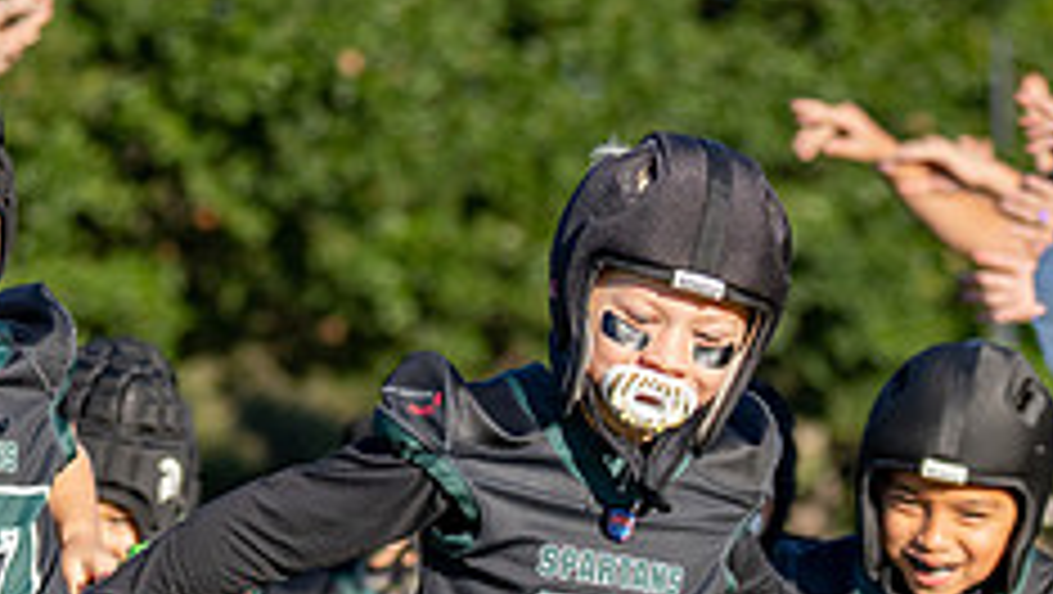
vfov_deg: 4.7
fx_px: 7153
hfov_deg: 8.4
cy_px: 748
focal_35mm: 256
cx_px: 370
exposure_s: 1/2500
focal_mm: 70
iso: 200
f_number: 2.8
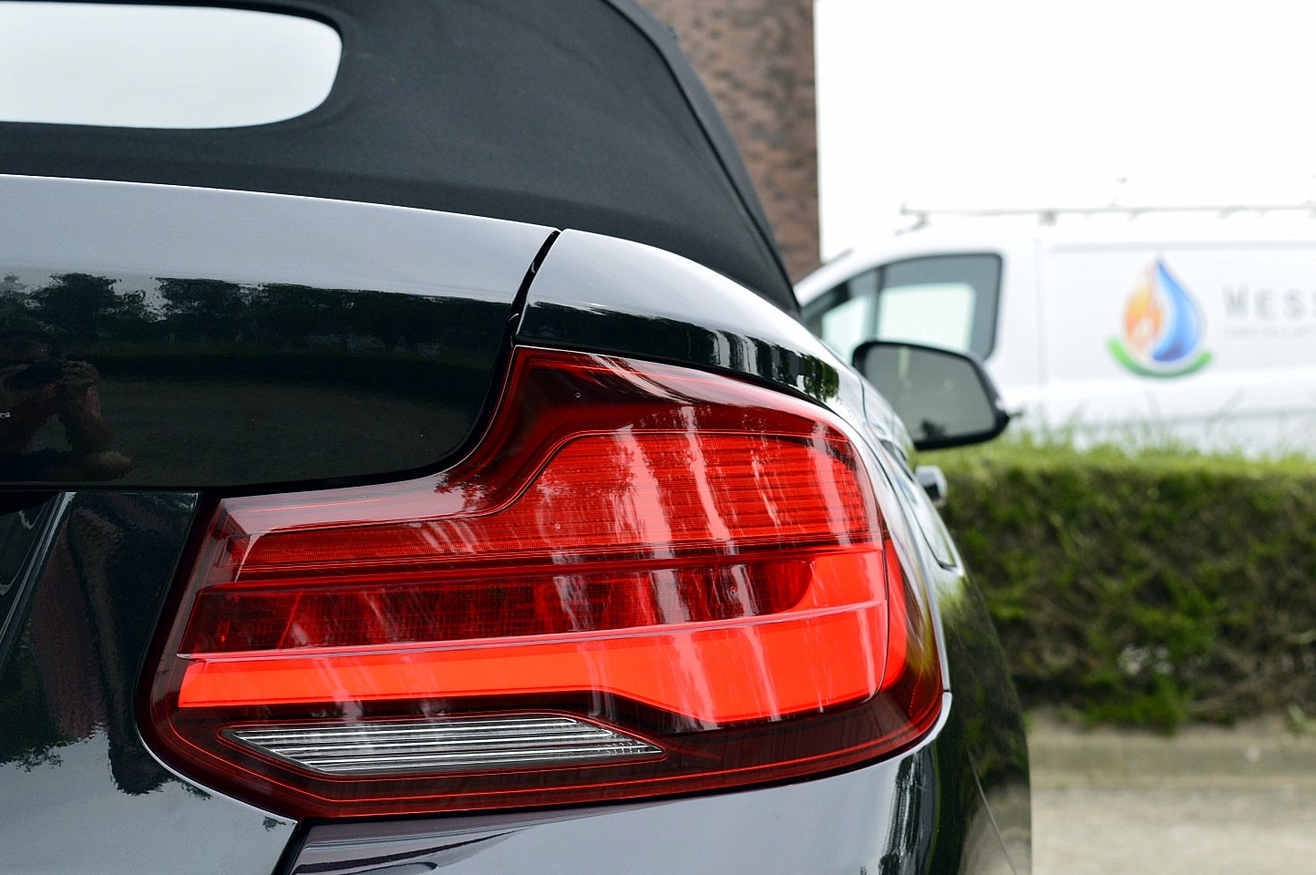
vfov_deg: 16.8
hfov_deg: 25.1
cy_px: 478
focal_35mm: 81
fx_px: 2958
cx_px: 577
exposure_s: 1/200
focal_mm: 48
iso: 400
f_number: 10
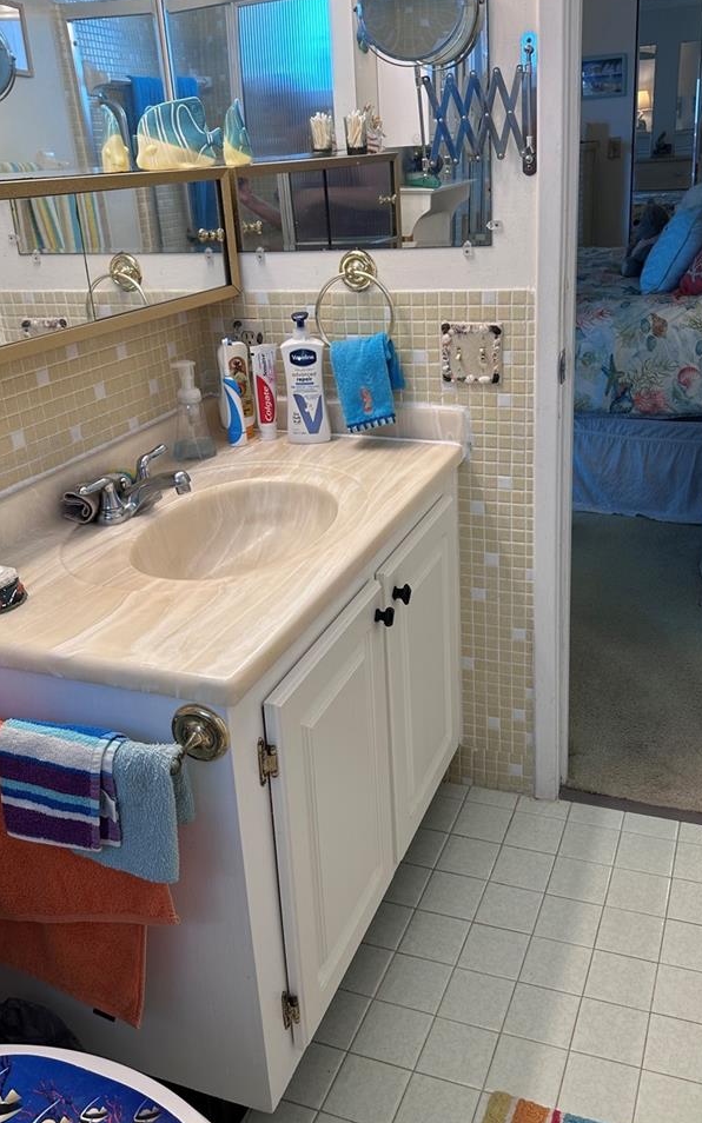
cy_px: 520
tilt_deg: -20.4
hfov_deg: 39.4
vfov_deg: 59.6
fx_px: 980
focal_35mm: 32
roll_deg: +3.5
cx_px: 378
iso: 64
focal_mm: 6.86
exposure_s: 1/120
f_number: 1.78
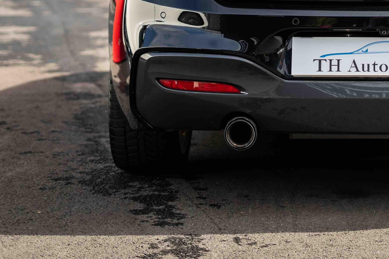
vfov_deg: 10.2
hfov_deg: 15.3
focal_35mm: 132
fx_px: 1426
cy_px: -67
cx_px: 386
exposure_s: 1/1000
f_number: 2.2
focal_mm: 50
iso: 100
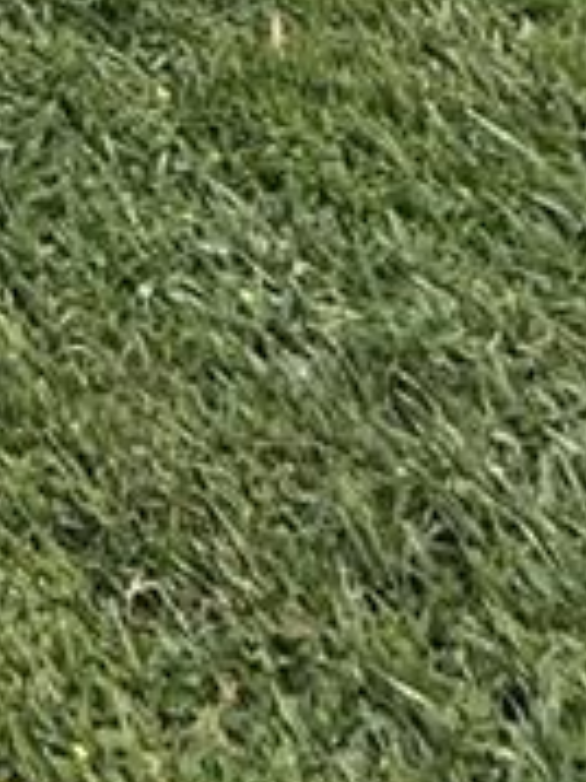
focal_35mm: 94
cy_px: -1704
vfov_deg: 10.8
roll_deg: -1.1
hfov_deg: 10.2
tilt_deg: +5.2
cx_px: -1286
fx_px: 2124
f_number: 2.2
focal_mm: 2.22
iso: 80
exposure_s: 1/2410
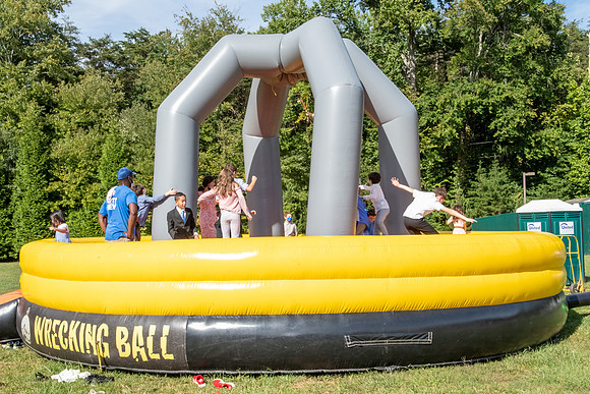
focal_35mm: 40
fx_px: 653
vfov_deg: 33.5
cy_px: 197
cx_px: 289
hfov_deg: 48.6
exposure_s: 1/250
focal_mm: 26
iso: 400
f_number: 14
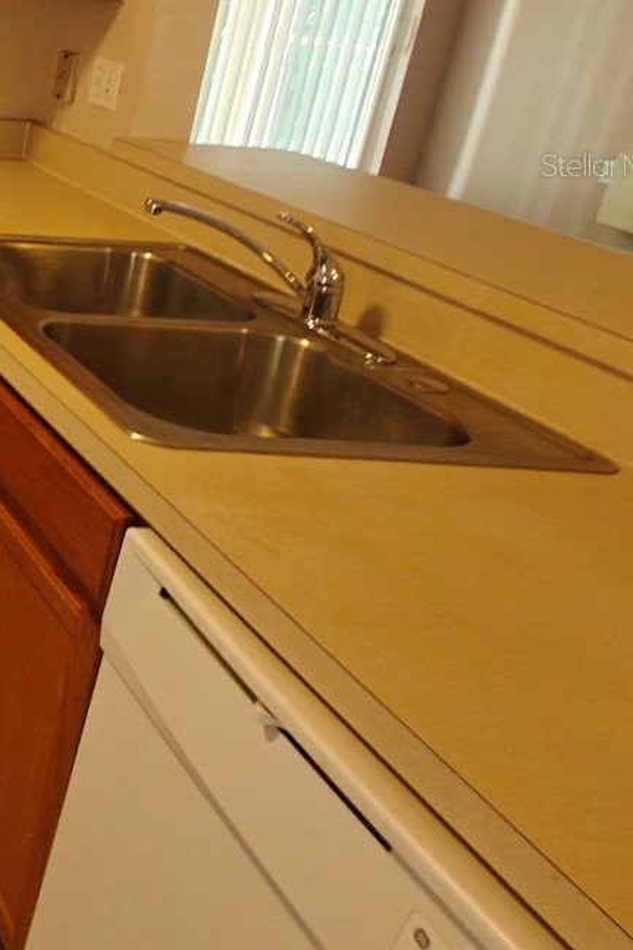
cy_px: 164
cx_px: -495
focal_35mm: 36
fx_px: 950
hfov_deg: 22.4
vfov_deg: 49.4
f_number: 2.2
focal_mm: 2.62
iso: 320
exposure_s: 1/30
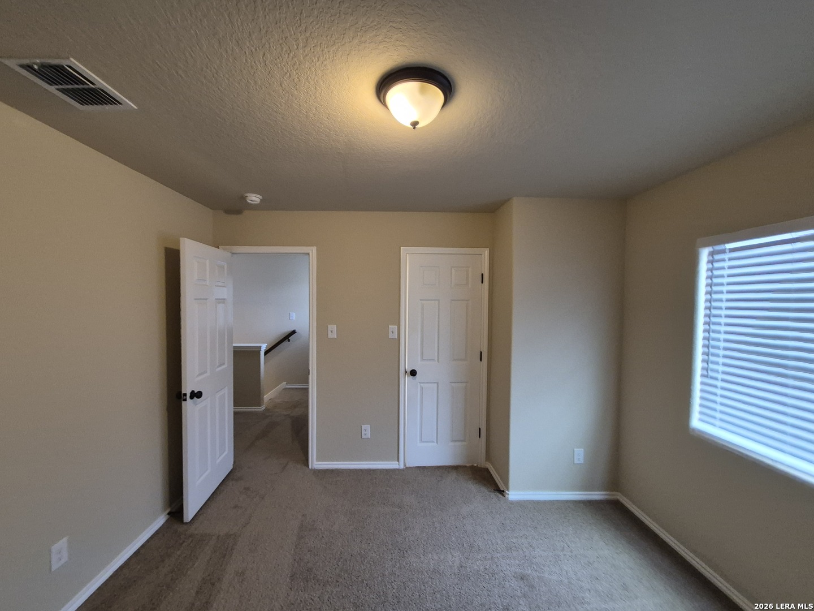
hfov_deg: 106.2
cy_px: 306
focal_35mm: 13
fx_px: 306
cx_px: 407
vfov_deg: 89.9
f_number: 2.2
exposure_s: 1/60
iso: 400
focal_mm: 1.74
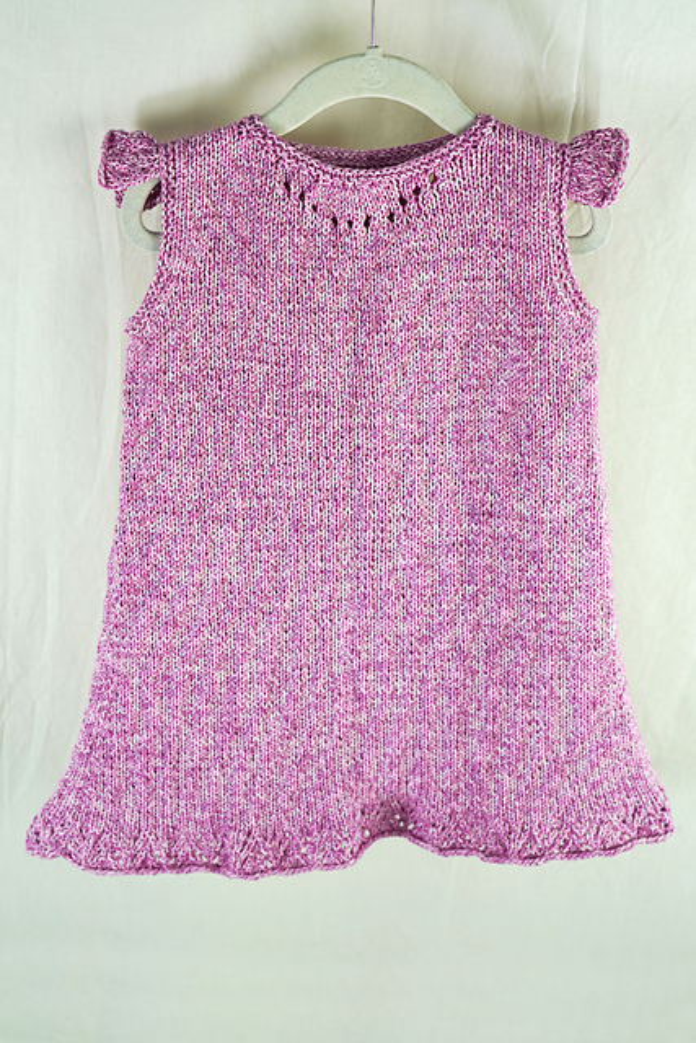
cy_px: 522
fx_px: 1478
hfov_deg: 26.5
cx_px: 348
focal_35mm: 51
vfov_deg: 38.9
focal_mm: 51
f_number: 4.5
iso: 100
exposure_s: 1/80
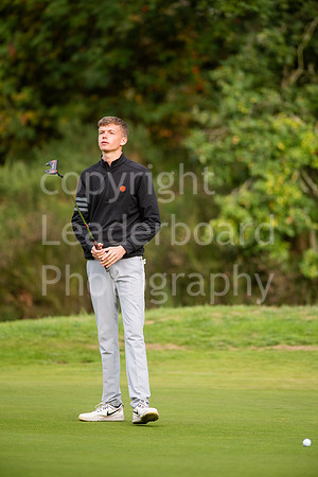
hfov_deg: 4.6
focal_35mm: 300
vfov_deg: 6.9
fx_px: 3975
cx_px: 159
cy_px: 238
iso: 640
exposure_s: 1/2500
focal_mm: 300
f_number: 4
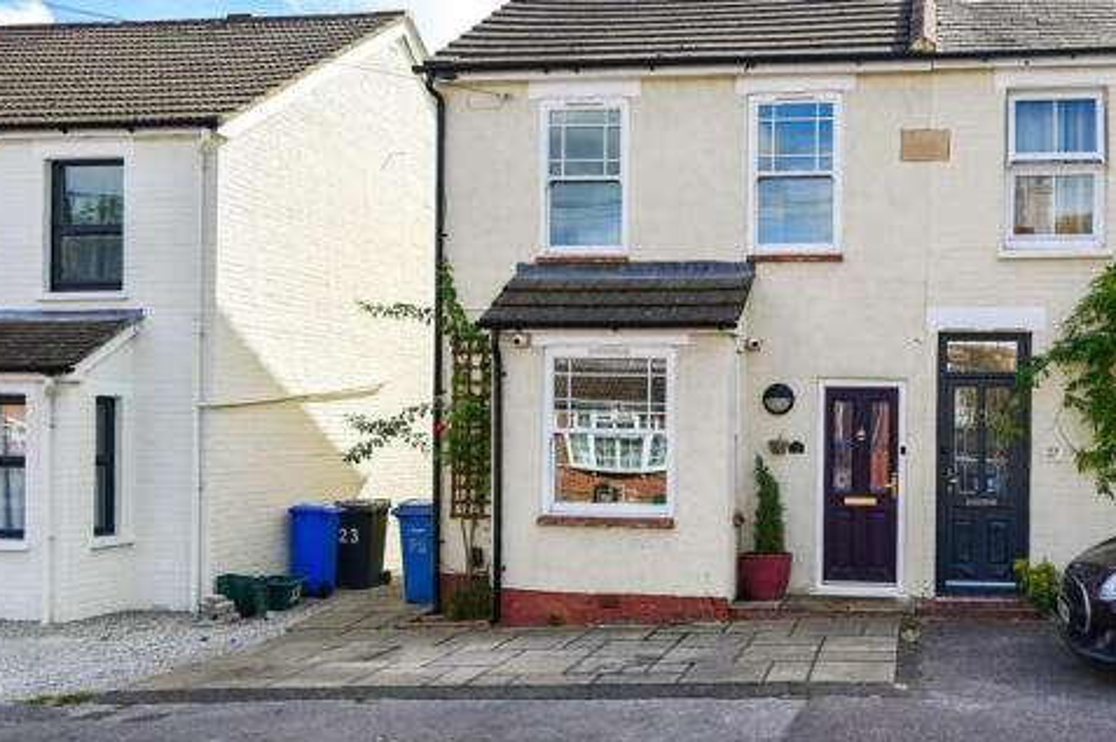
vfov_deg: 39.9
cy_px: 360
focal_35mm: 33
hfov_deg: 56.6
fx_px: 1022
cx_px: 697
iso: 400
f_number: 4
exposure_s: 1/3200
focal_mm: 24
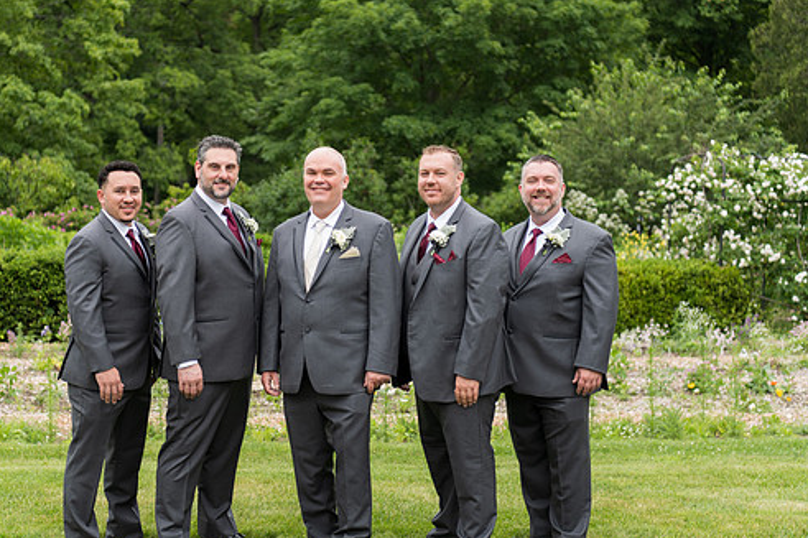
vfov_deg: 20.9
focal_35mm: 65
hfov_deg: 30.9
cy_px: 261
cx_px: 337
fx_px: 1458
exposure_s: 1/200
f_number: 2.8
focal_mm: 55
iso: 64
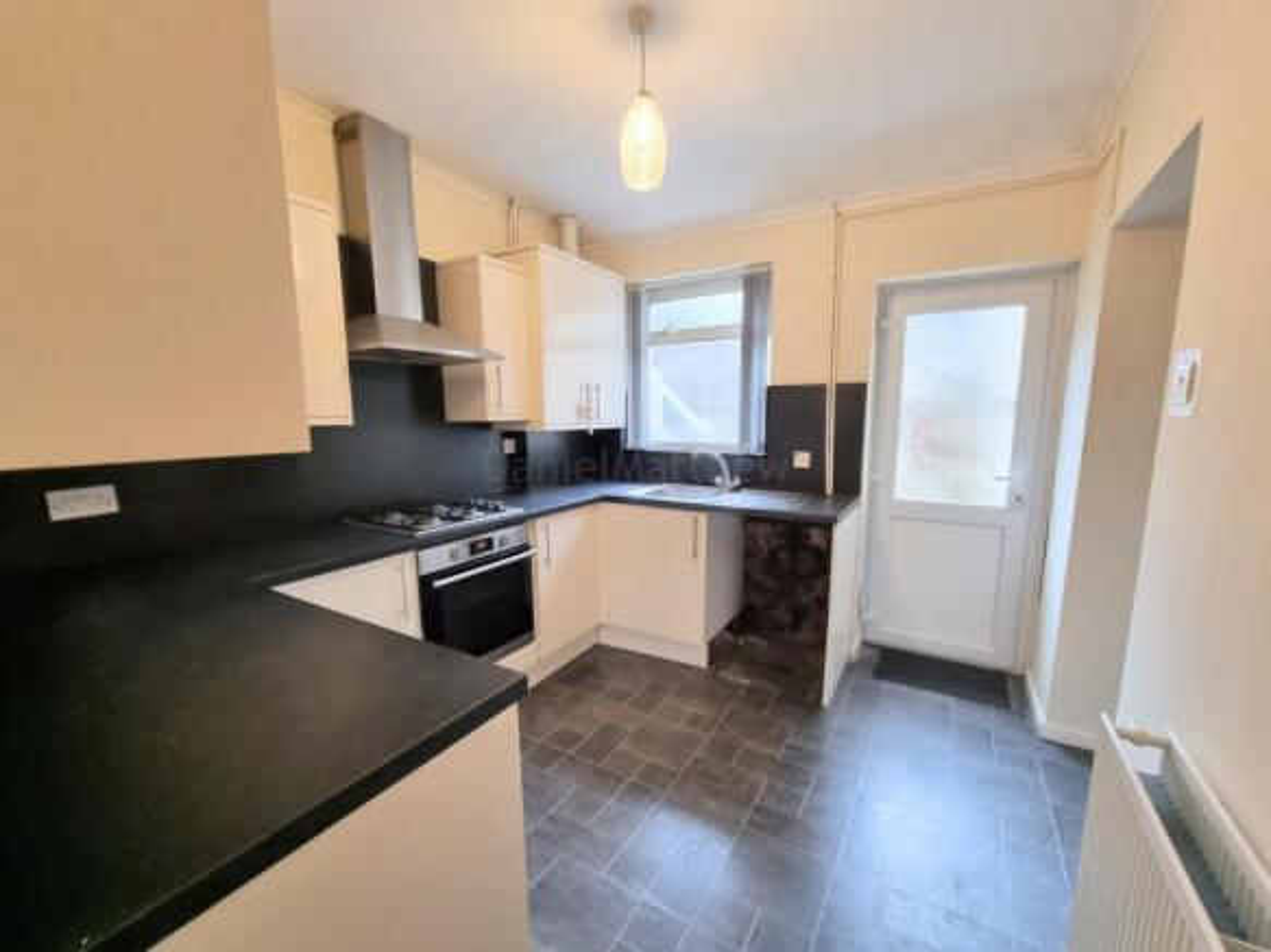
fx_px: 477
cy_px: 476
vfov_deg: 89.9
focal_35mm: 13
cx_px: 636
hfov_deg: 106.2
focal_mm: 2.2
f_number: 2.2
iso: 320
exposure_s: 1/33
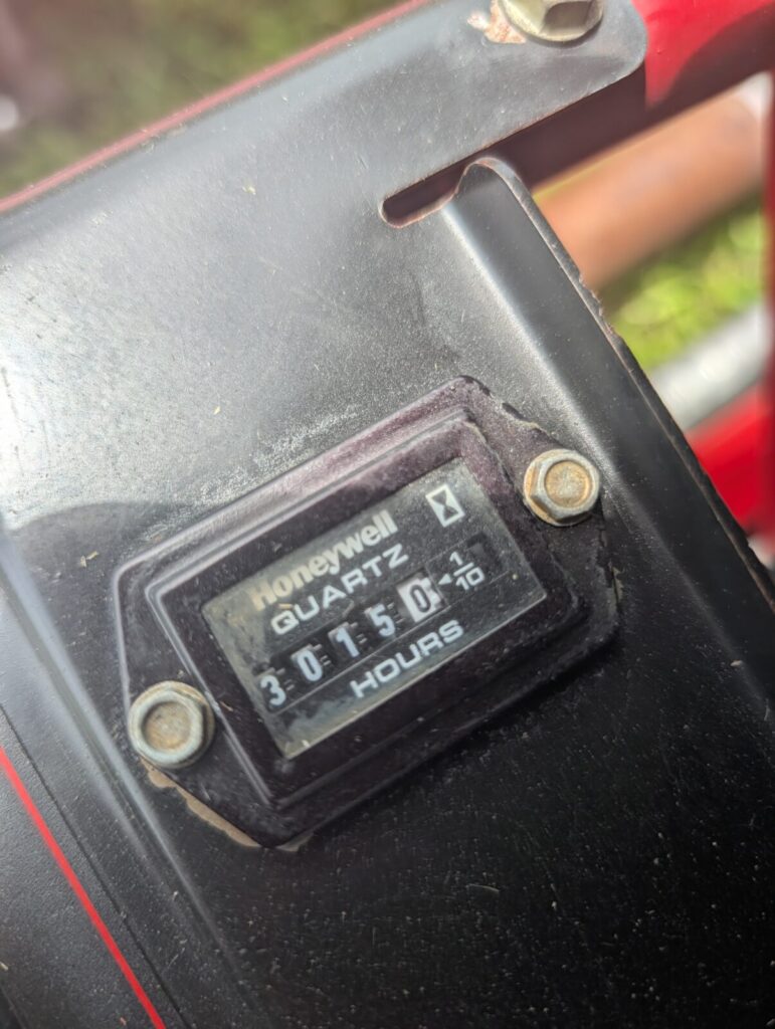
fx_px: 715
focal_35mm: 24
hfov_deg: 56.9
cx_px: 388
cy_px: 514
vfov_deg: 71.5
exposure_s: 1/766
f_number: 1.68
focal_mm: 6.9
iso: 19
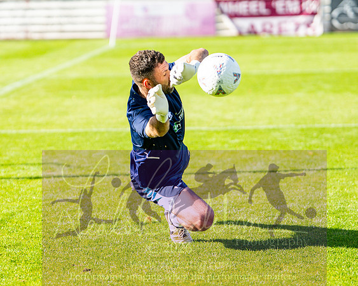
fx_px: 2300
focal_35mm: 217
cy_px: 147
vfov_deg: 7.1
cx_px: 149
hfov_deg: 8.9
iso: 100
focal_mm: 85
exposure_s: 1/3200
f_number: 1.6
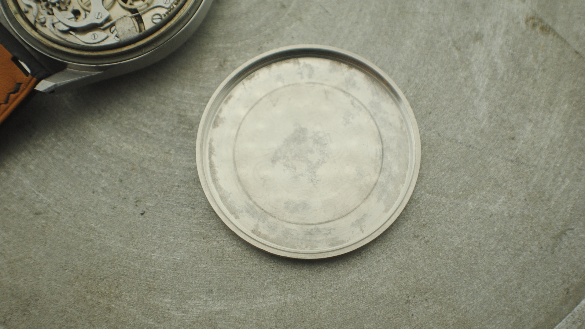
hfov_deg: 24.3
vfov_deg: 13.8
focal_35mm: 88
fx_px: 1358
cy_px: 158
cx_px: 293
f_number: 5.6
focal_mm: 55
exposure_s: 1/250
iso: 400
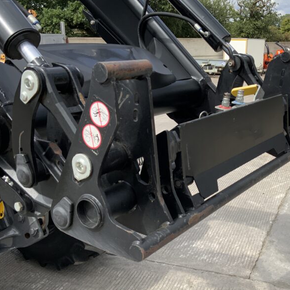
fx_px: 427
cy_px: 160
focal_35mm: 45
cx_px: 197
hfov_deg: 37.1
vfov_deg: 37.5
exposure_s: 1/1195
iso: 16
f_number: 1.8
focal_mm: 3
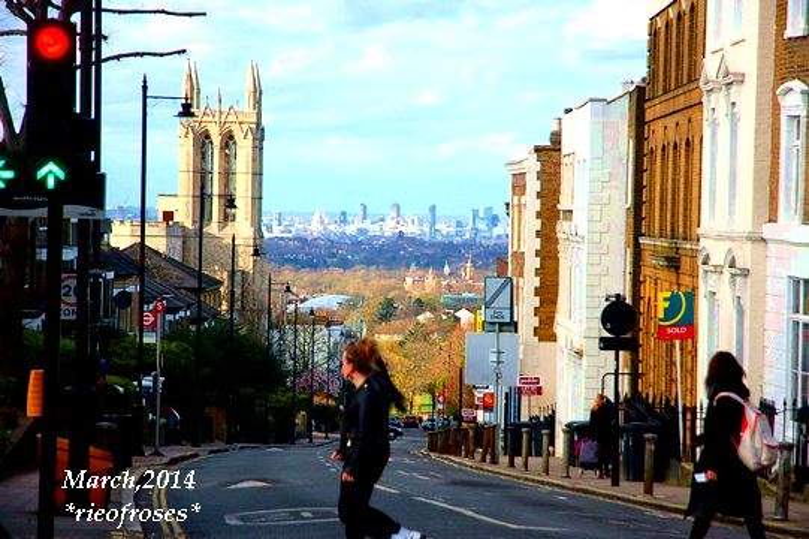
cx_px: 404
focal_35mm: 128
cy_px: 270
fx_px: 2863
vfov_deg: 10.7
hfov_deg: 16.1
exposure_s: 1/640
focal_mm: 85
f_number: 6.3
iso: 400
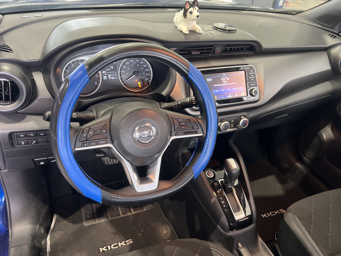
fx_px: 276
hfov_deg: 63.4
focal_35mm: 28
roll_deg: -5.9
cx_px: 168
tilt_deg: -35.0
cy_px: 127
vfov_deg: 49.7
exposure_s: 1/60
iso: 250
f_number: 1.5
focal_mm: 5.7
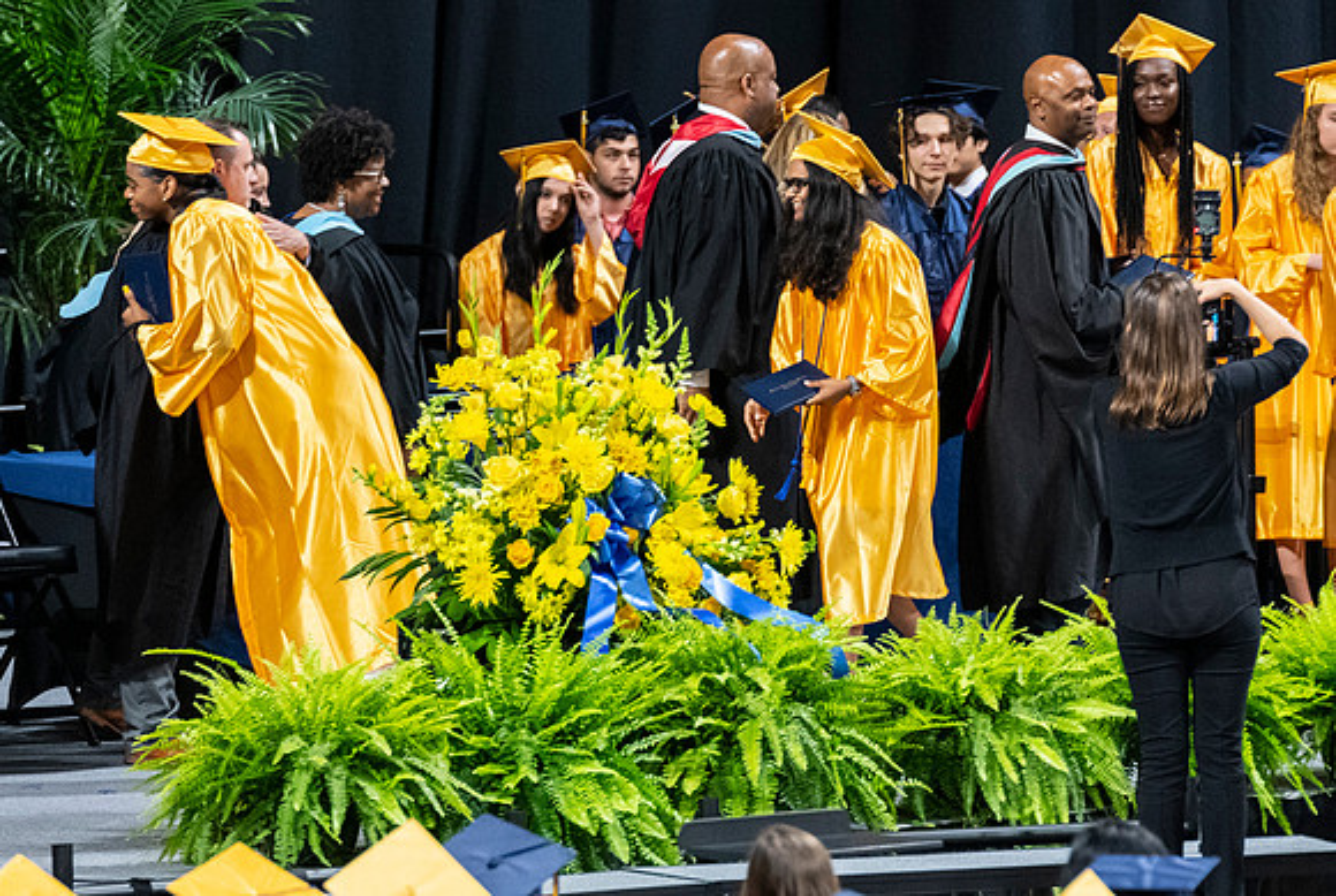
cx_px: 803
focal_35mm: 404
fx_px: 15018
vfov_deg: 3.4
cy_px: 465
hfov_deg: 5.1
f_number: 4
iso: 2000
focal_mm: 200
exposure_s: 1/200
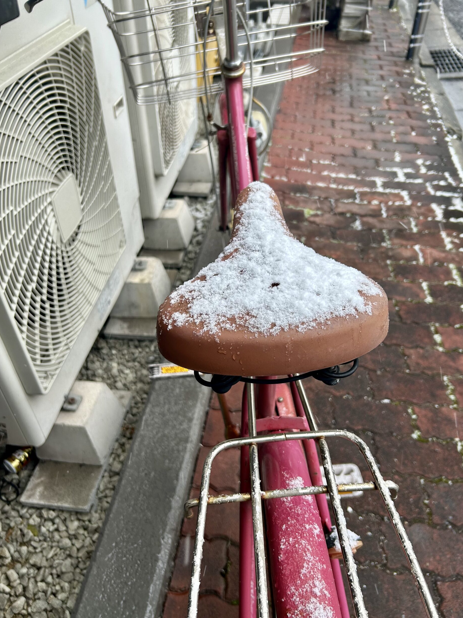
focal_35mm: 27
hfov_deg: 51.4
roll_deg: -2.1
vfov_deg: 65.3
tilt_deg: -41.7
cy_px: 305
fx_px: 481
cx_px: 238
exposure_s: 1/310
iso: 50
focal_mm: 5.7
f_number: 1.5
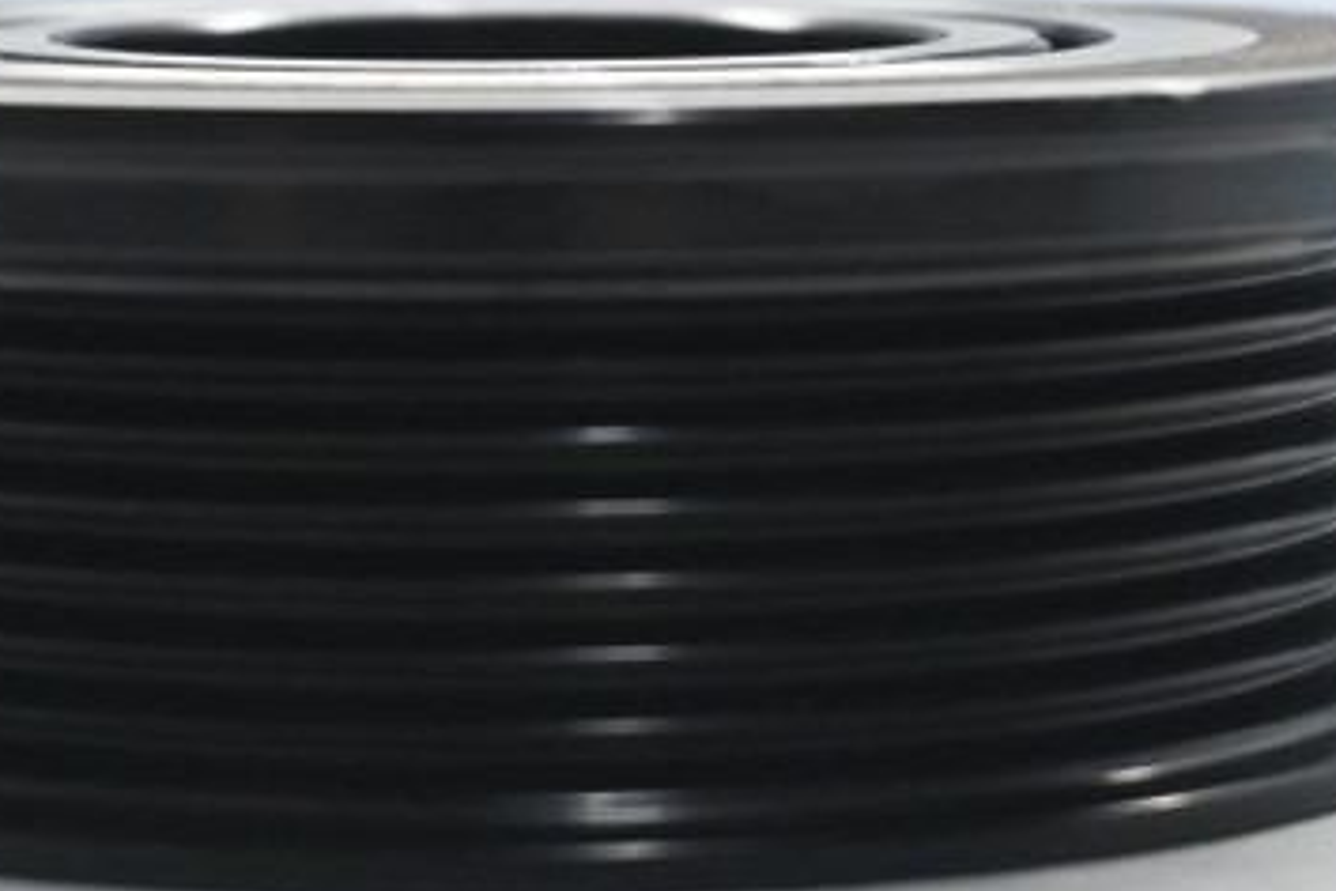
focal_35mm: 127
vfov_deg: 10.8
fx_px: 4713
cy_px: 276
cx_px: 472
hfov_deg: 16.1
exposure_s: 1/125
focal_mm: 50
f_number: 6.3
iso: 2800
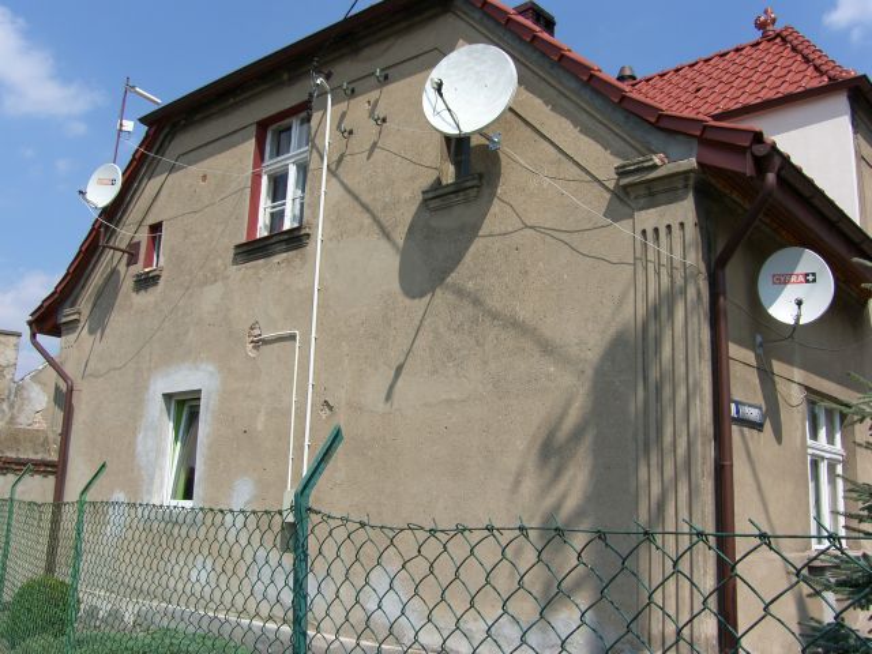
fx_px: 882
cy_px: 327
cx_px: 436
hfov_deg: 52.6
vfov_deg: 40.7
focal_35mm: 35
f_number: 7.1
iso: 50
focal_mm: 9
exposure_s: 1/320
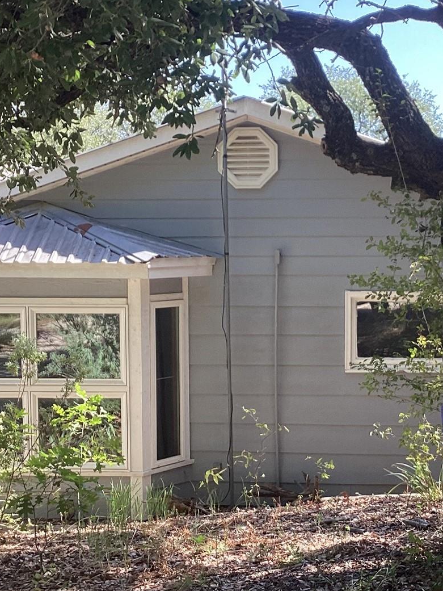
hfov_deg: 23.9
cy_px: 331
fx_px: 1041
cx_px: 310
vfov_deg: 31.6
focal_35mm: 61
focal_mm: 3.3
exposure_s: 1/120
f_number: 2.4
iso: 25
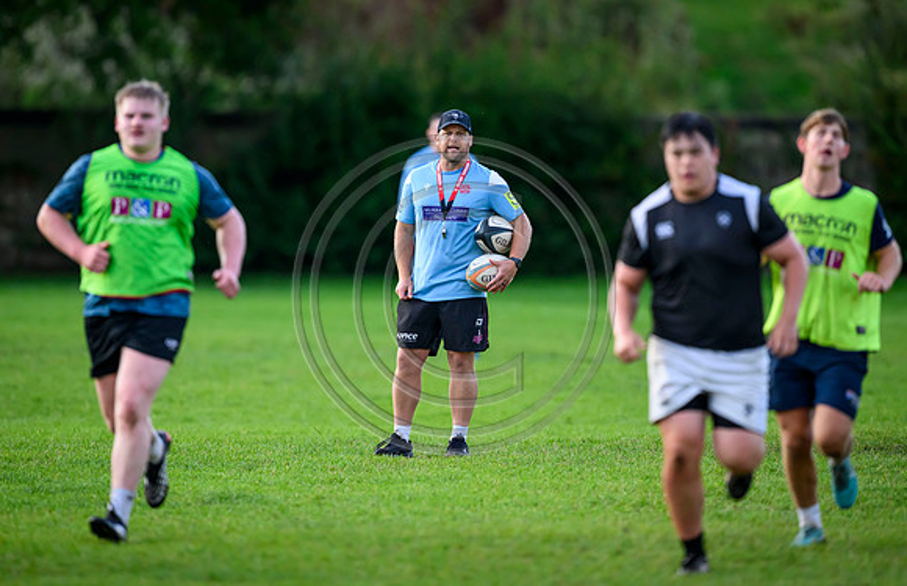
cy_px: 265
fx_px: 12165
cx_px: 426
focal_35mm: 487
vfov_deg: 2.8
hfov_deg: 4.3
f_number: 2.8
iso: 2000
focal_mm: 400
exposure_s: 1/1250
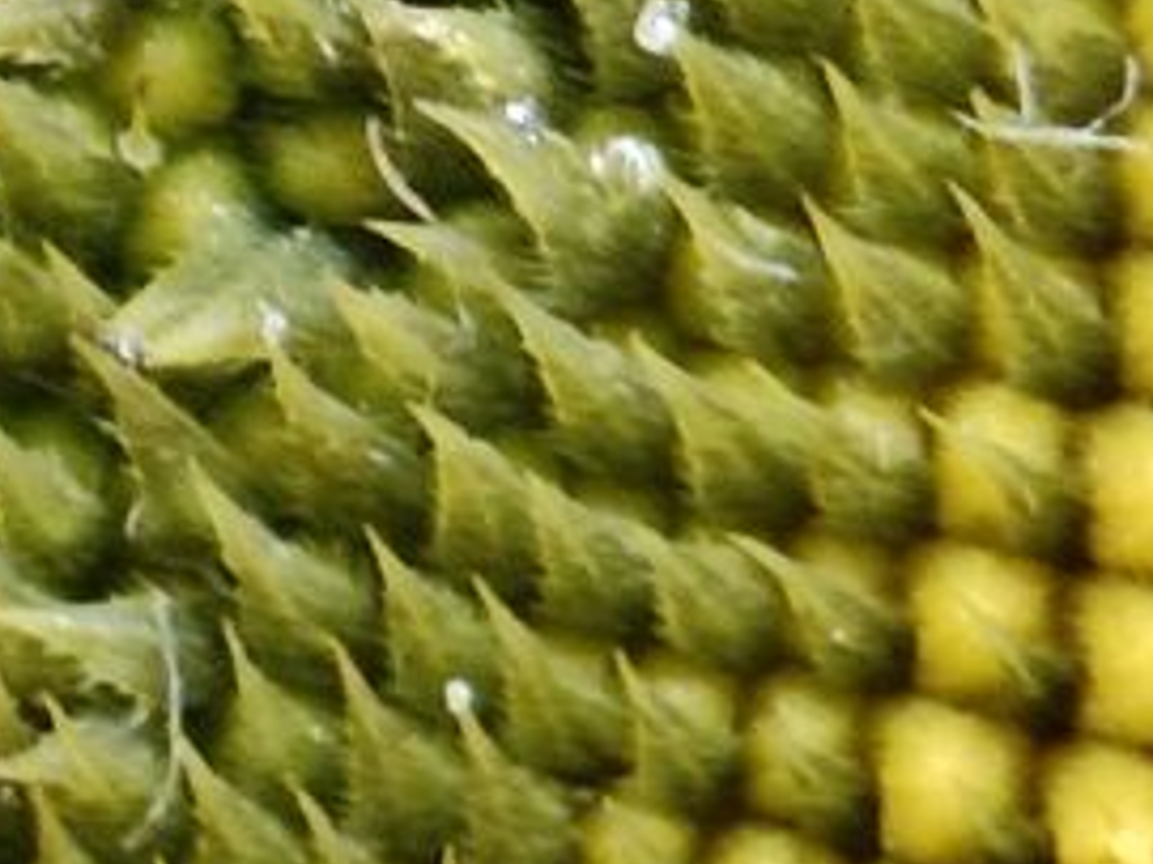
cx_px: -1081
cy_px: -1077
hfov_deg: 3.0
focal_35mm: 661
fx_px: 22007
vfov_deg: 2.2
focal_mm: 13.3
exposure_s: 1/33.3
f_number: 2.55
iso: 480
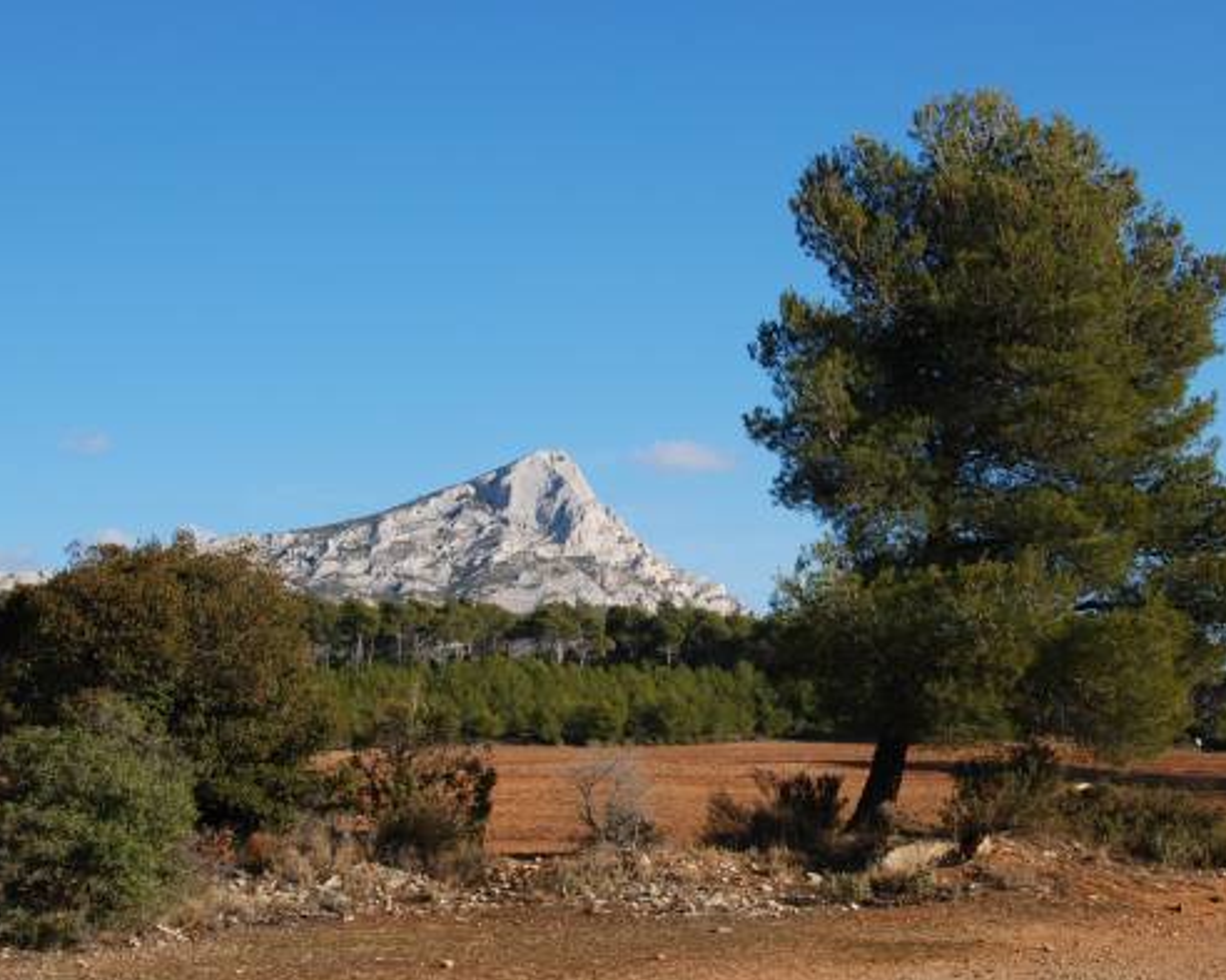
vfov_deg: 27.6
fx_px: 1994
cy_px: 485
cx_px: 685
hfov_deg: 34.1
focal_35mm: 55
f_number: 10
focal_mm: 32
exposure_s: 1/320
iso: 200
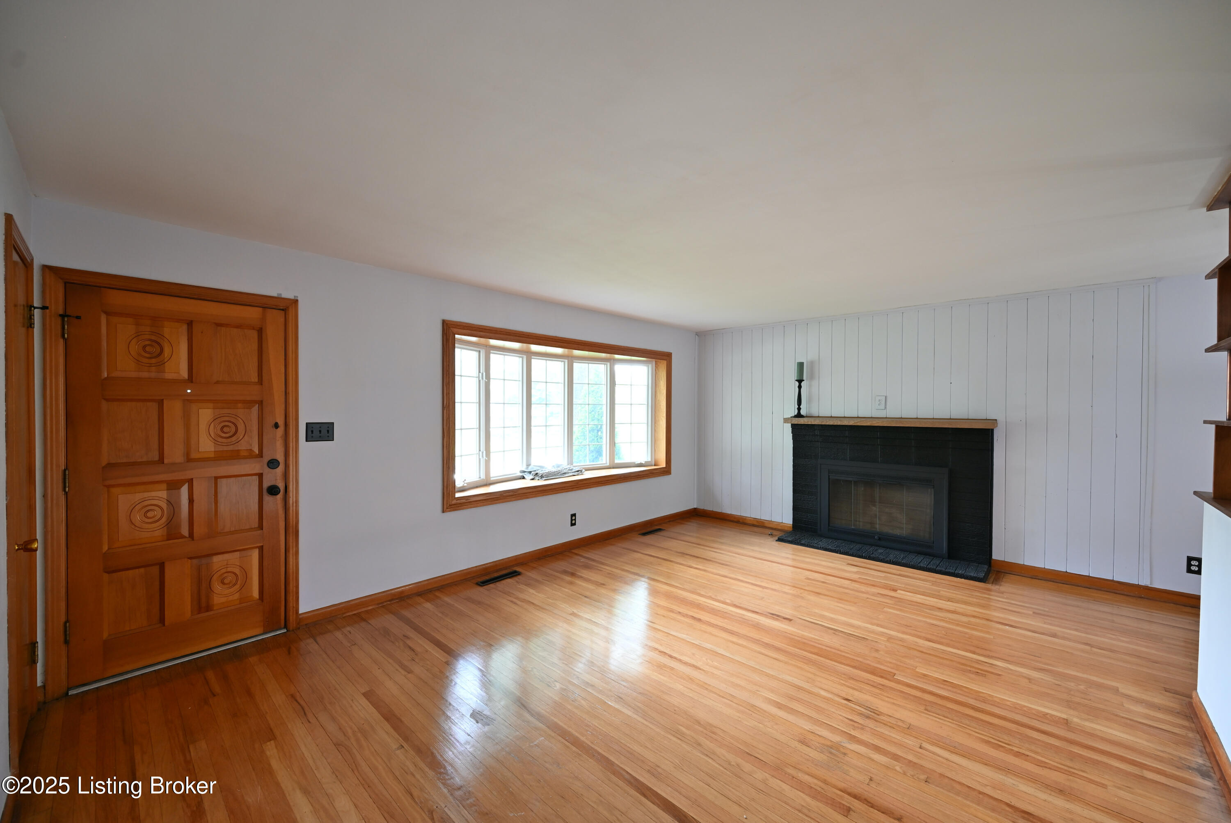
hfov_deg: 104.2
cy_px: 412
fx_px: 479
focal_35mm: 14
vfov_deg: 81.3
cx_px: 616
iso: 720
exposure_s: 1/13
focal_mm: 14
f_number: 5
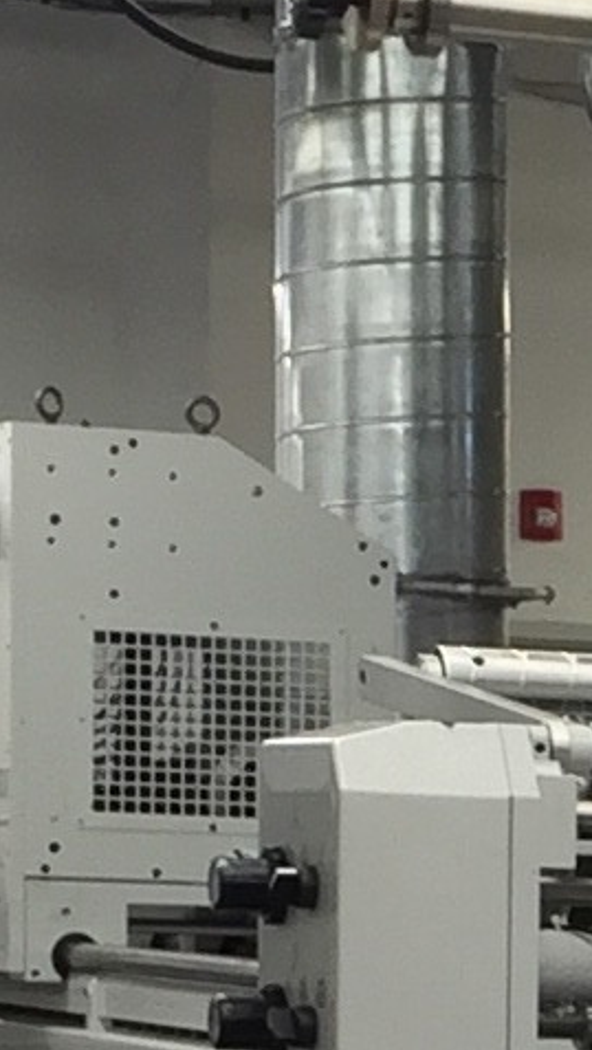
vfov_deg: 9.7
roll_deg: -1.8
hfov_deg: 5.4
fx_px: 6016
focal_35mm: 216
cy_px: 1631
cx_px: 1600
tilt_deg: -6.3
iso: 40
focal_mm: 4.15
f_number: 2.2
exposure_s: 1/40
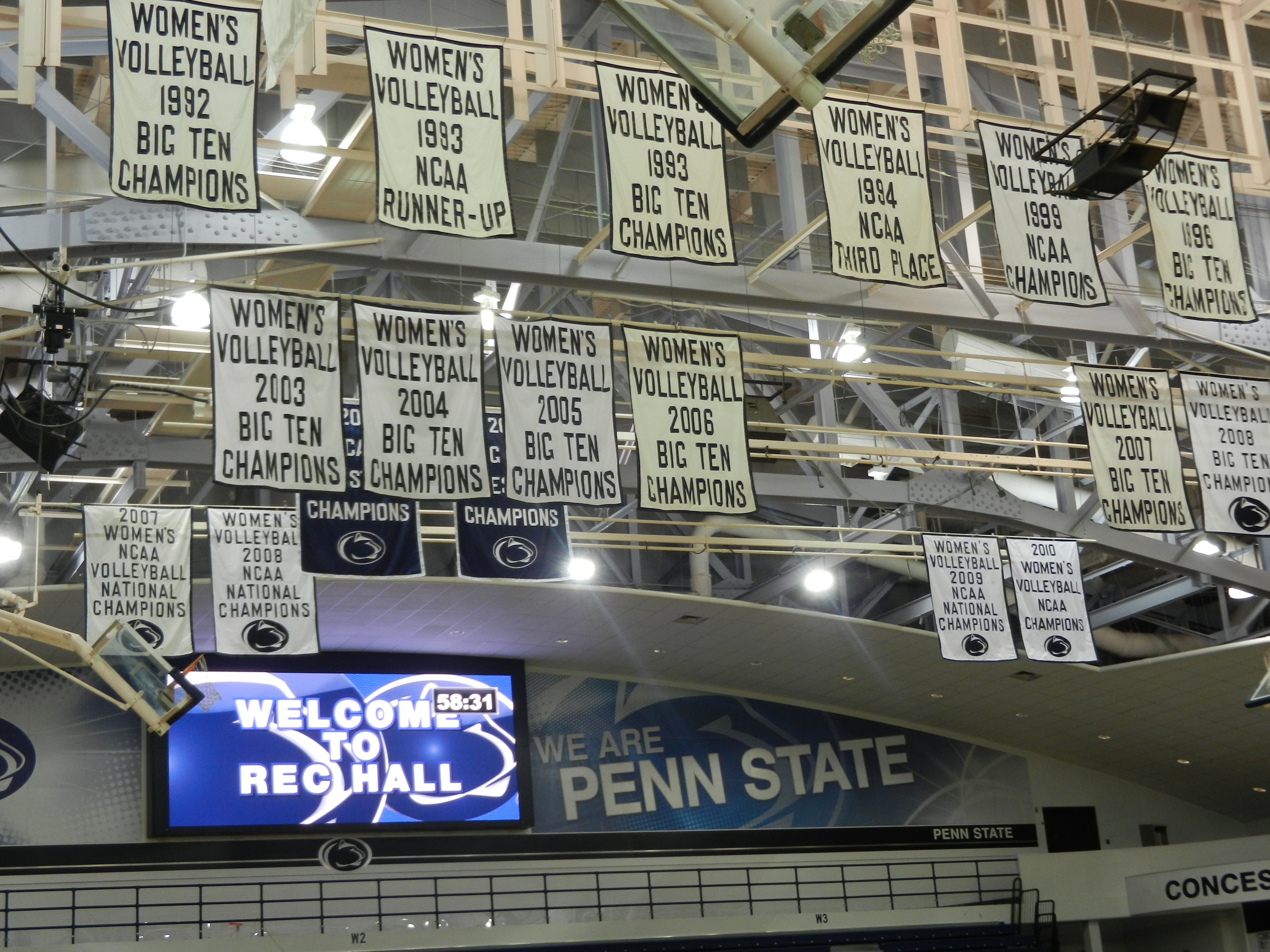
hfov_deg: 36.2
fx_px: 1944
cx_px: 635
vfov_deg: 27.5
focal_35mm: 53
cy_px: 476
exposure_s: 1/50
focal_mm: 9.4
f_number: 4.4
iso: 160
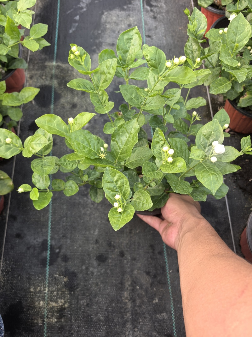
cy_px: 168
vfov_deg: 65.3
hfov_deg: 51.3
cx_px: 126
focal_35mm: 27
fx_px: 262
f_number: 2
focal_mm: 6.98
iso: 1600
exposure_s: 1/798
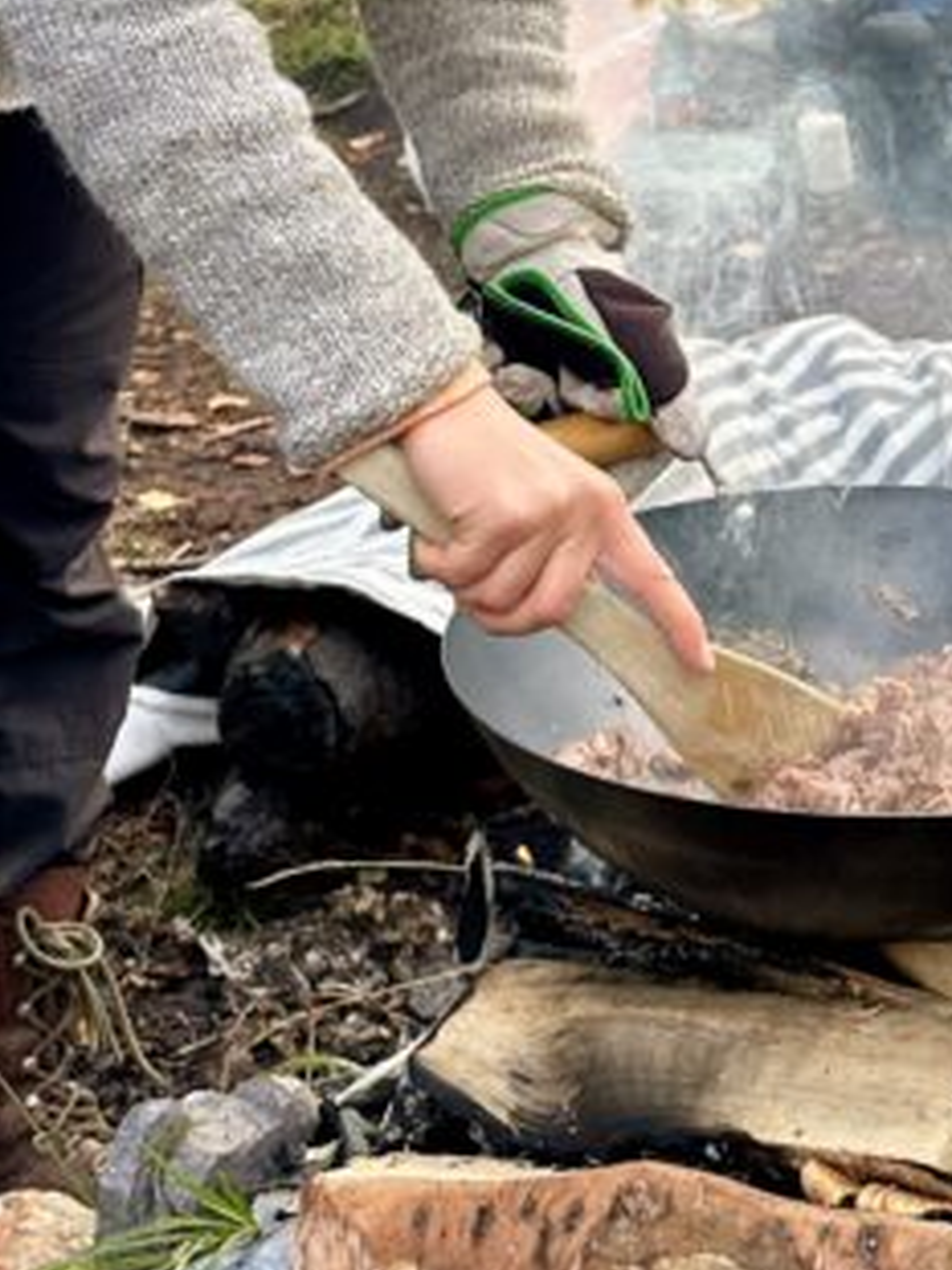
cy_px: -69
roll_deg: -1.8
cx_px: 911
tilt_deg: -7.7
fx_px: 2899
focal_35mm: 79
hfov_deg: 18.3
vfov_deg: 23.4
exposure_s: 1/857
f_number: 1.78
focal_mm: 6.86
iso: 80
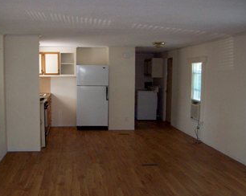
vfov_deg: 32.6
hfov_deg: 40.3
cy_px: 116
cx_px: 102
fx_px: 334
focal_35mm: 46
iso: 140
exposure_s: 1/64
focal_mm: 6
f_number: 2.7
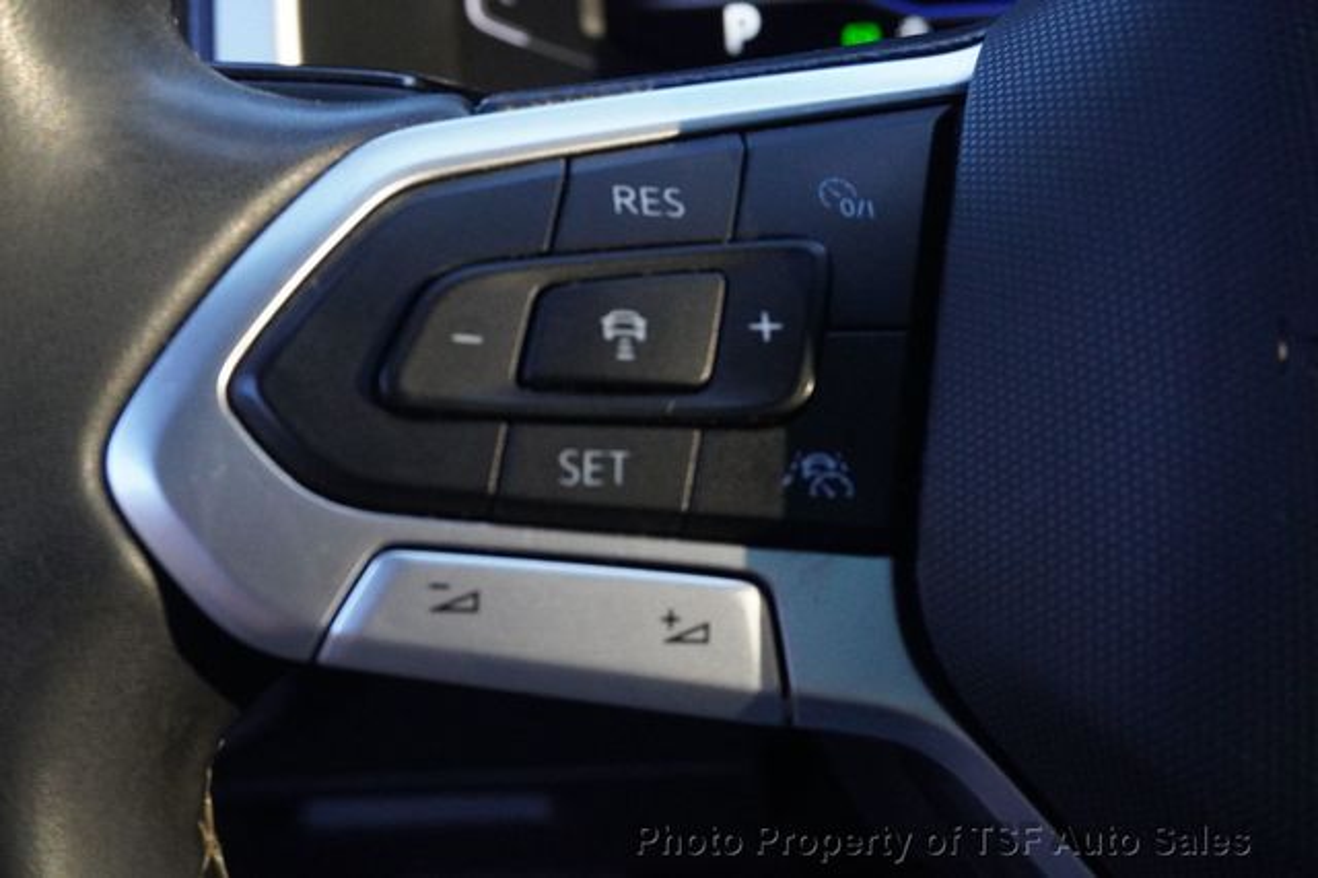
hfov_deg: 43.6
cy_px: 439
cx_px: 659
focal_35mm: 45
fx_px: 1647
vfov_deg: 29.8
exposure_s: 1/250
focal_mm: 30
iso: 6400
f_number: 9
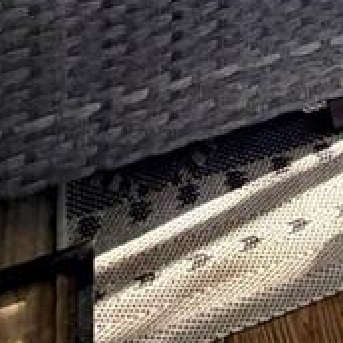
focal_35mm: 86
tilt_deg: -1.5
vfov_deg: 13.9
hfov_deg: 16.2
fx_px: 964
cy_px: -486
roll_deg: -0.3
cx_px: 656
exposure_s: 1/121
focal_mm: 2.22
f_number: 2.2
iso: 160
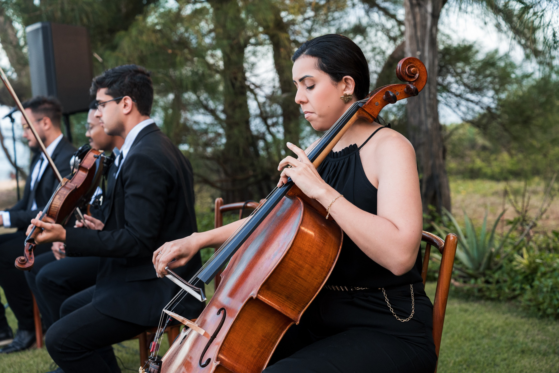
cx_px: 280
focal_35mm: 62
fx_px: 963
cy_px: 186
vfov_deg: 21.9
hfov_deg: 32.4
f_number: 4
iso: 1600
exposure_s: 1/160
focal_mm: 62
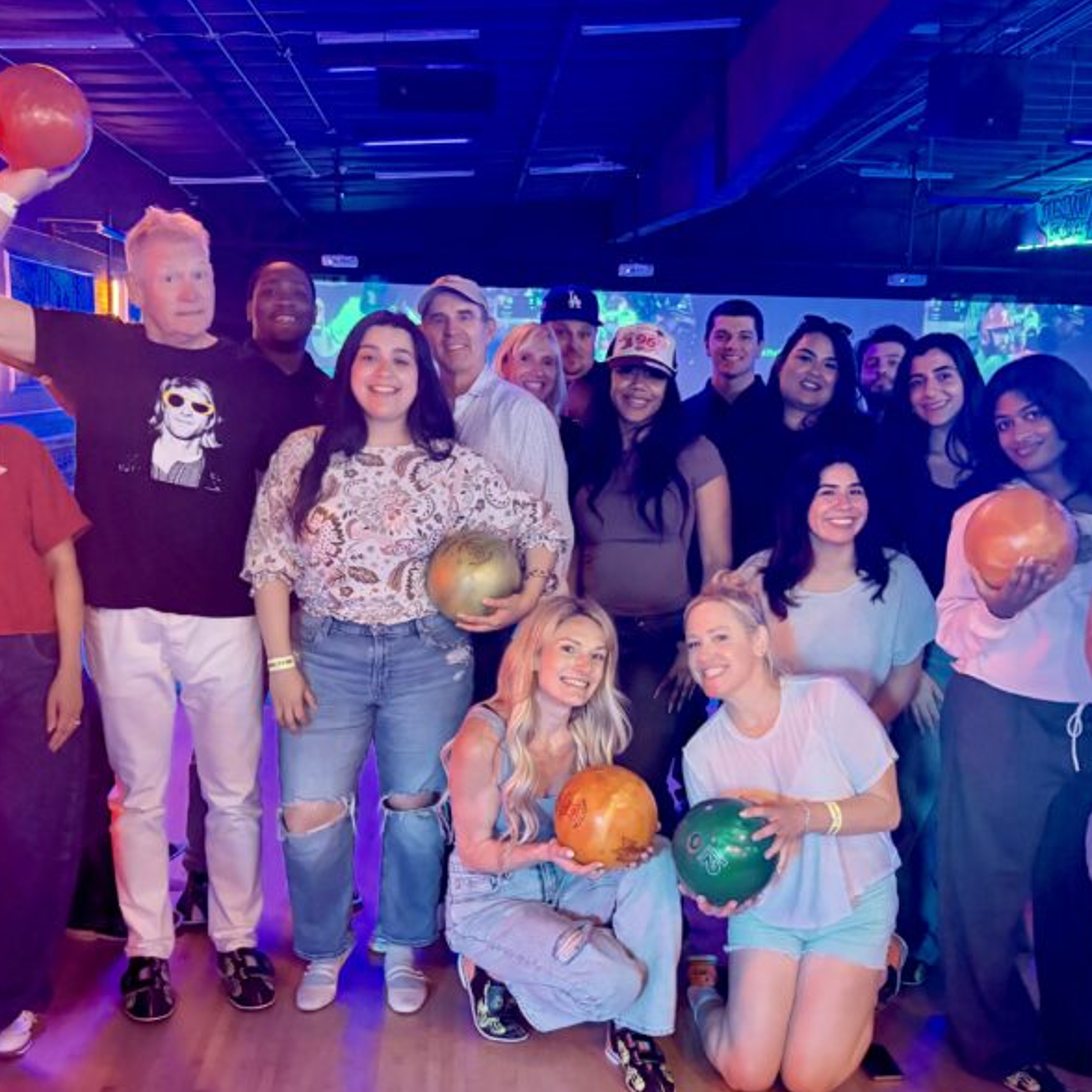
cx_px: 602
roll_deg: -0.9
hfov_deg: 41.8
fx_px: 1428
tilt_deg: -9.8
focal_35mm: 40
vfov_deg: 41.8
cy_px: 624
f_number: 1.6
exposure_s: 1/20
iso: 1000
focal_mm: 5.96
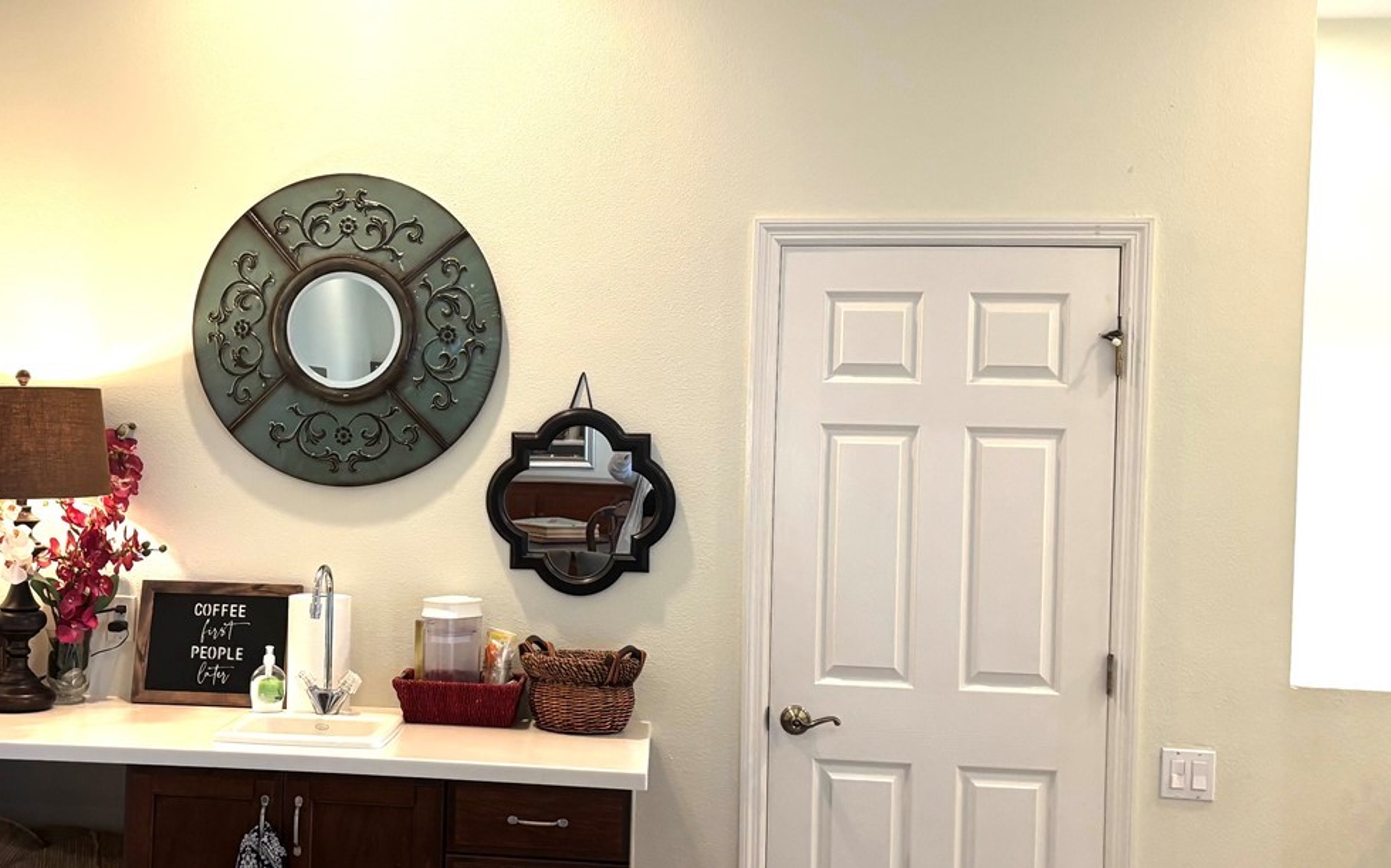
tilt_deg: -0.4
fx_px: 1706
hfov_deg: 43.6
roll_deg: -1.3
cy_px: 465
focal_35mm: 45
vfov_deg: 28.6
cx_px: 436
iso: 125
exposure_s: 1/60
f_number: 1.6
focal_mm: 5.96
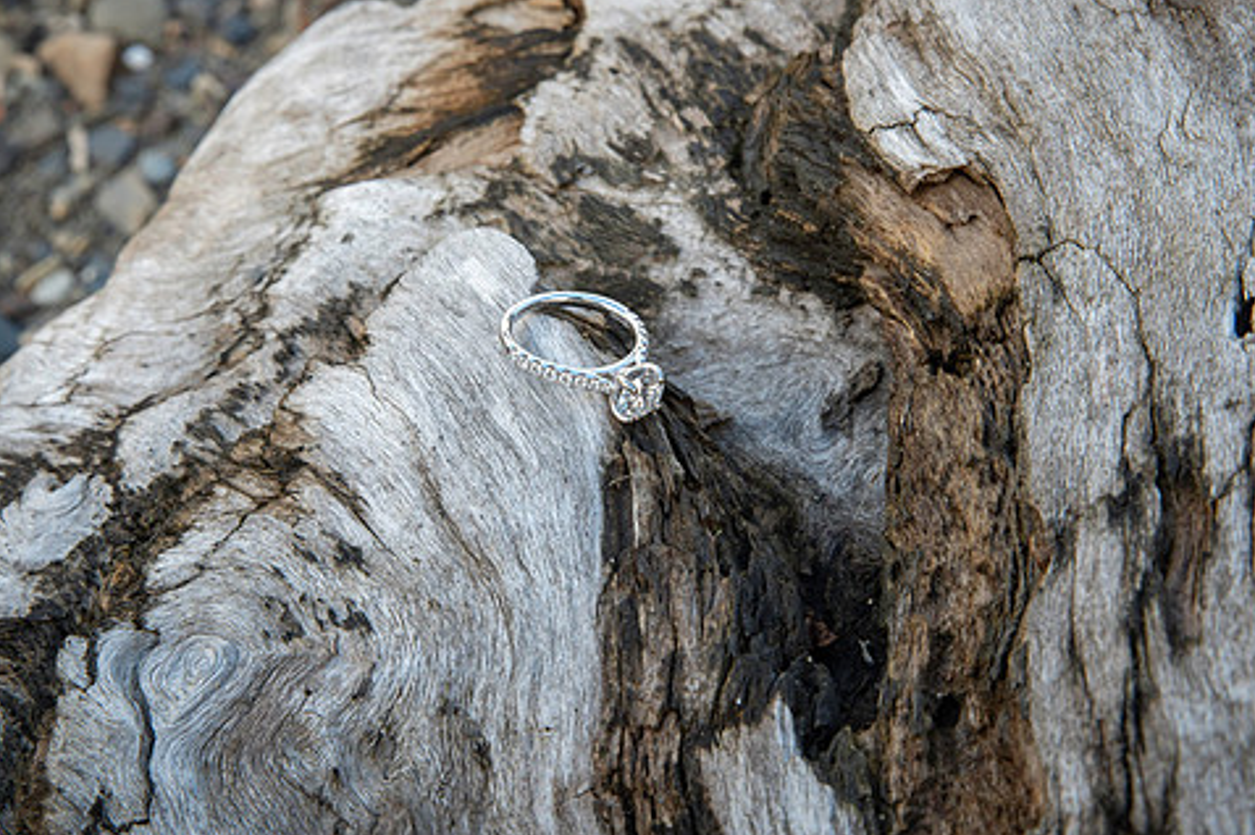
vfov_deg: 16.0
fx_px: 2961
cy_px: 386
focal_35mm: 85
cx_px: 625
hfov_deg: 23.9
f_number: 14
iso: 1250
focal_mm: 70
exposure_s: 1/200
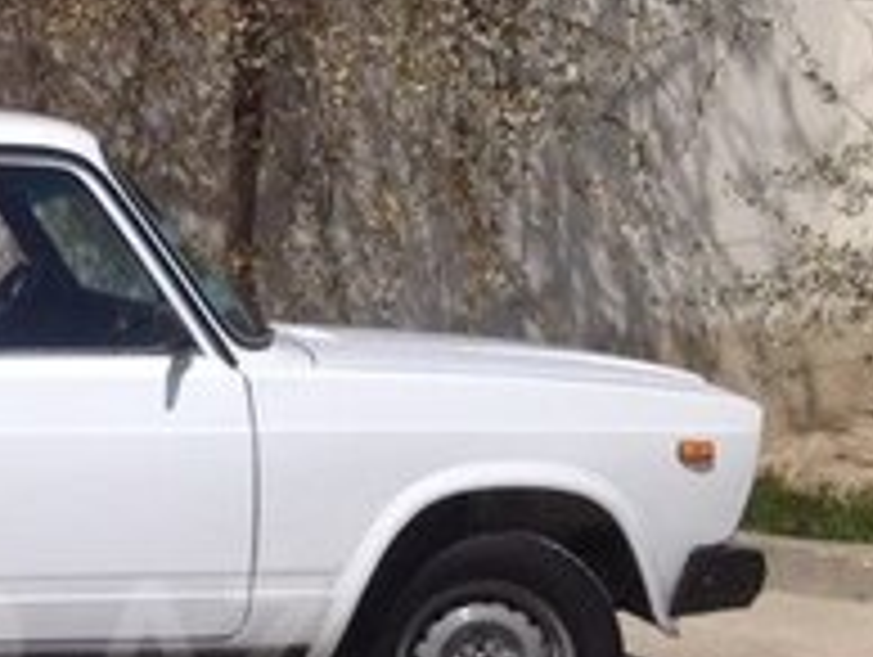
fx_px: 3005
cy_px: 646
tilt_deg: -13.4
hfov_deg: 16.0
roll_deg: -0.9
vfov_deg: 12.3
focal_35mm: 119
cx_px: -135
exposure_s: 1/3690
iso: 50
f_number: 2.4
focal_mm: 4.28
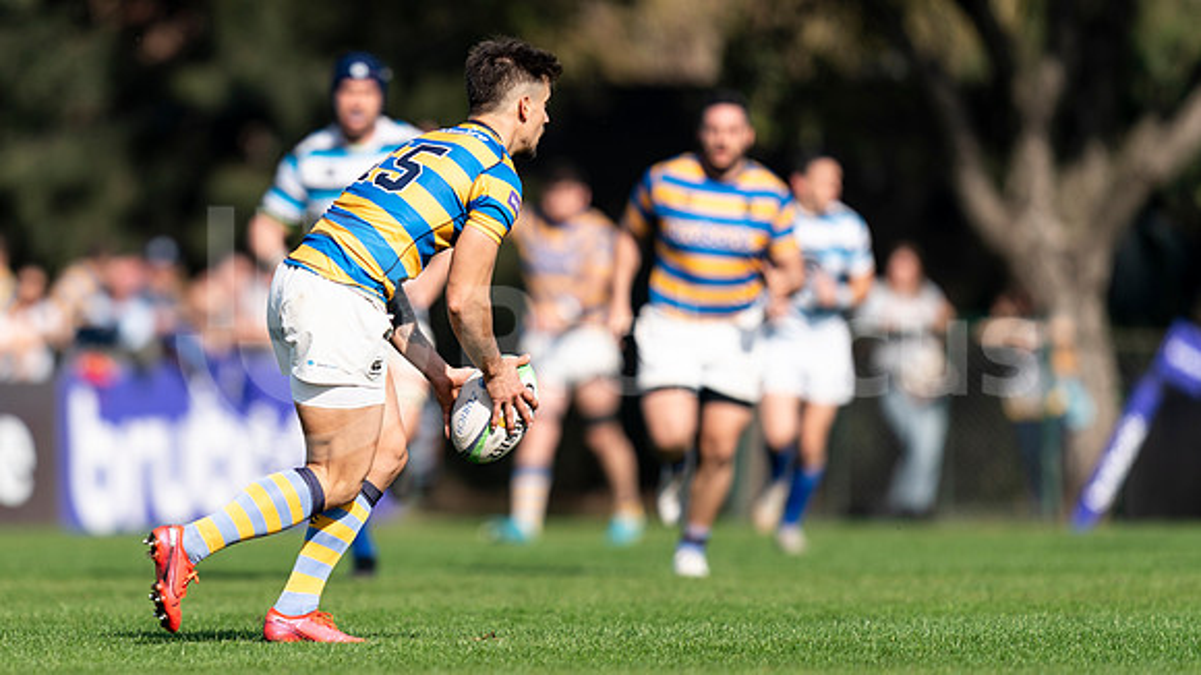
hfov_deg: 3.2
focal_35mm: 682
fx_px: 21705
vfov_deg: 1.8
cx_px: 279
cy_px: 290
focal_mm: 400
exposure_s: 1/1250
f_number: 2.8
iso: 100
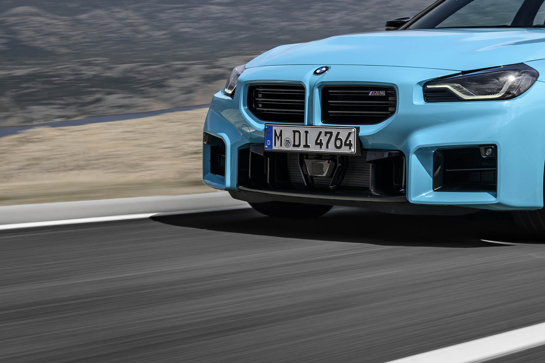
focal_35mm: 93
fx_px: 1408
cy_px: 75
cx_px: 444
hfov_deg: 21.6
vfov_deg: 14.6
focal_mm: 45
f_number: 13
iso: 32
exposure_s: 1/15
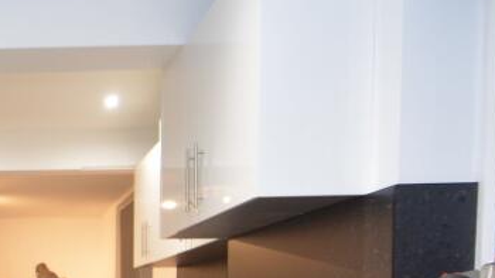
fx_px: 604
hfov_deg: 40.0
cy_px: 370
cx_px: 17
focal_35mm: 46
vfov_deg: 22.9
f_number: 3.5
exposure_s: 1/30
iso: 800
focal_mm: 10
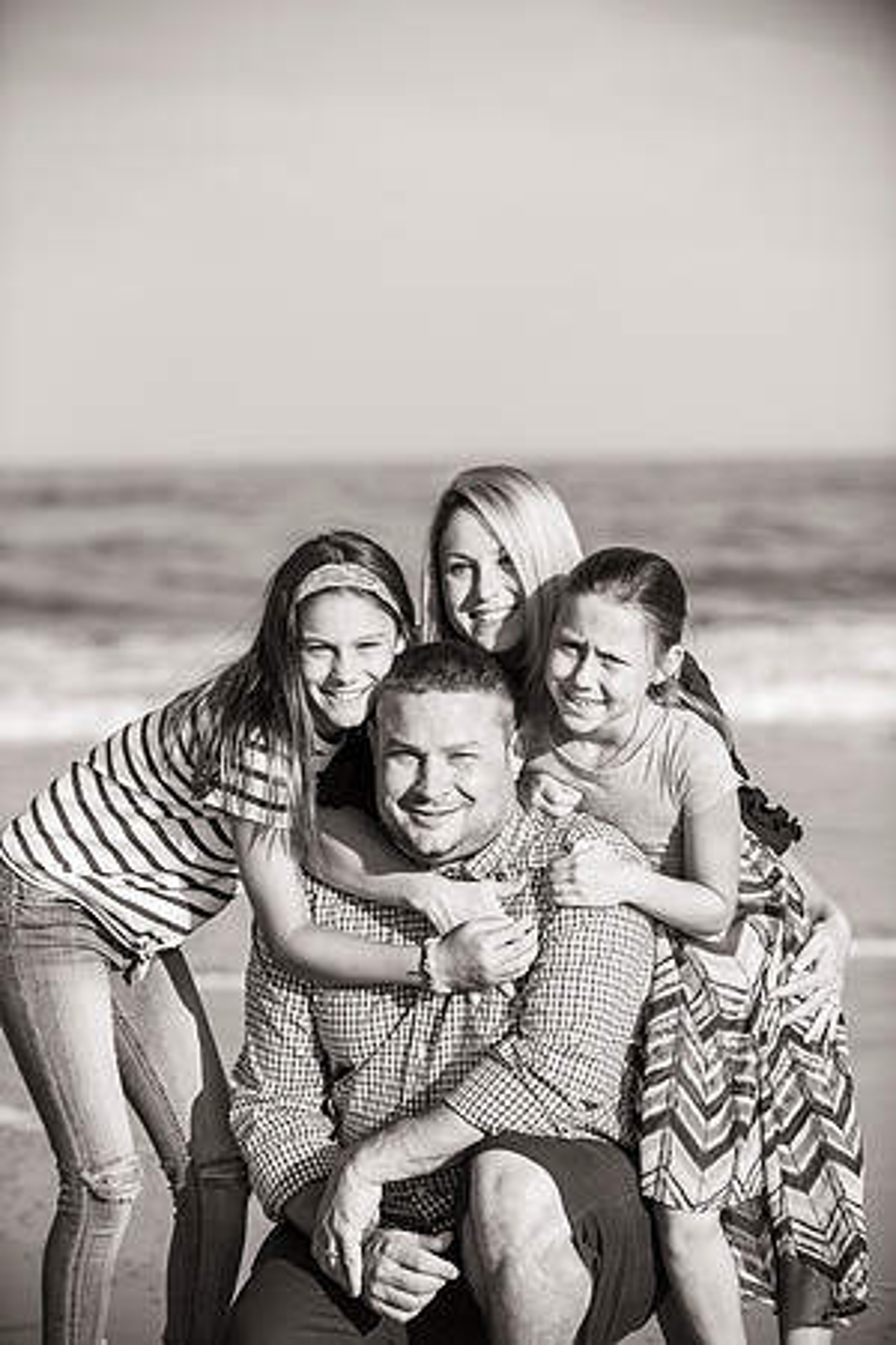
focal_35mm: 105
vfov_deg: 19.5
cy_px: 672
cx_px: 448
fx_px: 3920
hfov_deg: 13.0
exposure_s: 1/1600
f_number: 3.5
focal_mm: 105
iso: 250
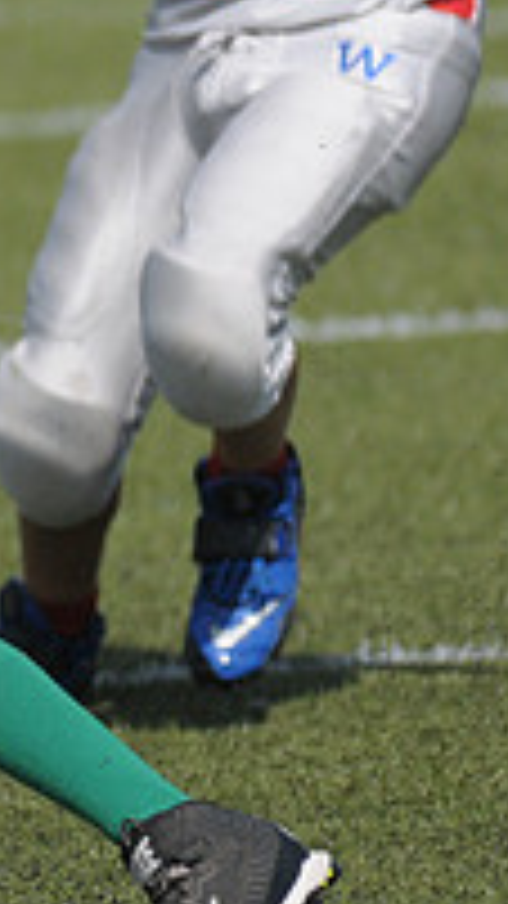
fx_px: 23861
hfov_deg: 1.2
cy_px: 272
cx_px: -647
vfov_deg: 2.2
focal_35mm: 996
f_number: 4
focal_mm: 220
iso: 640
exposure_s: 1/6400
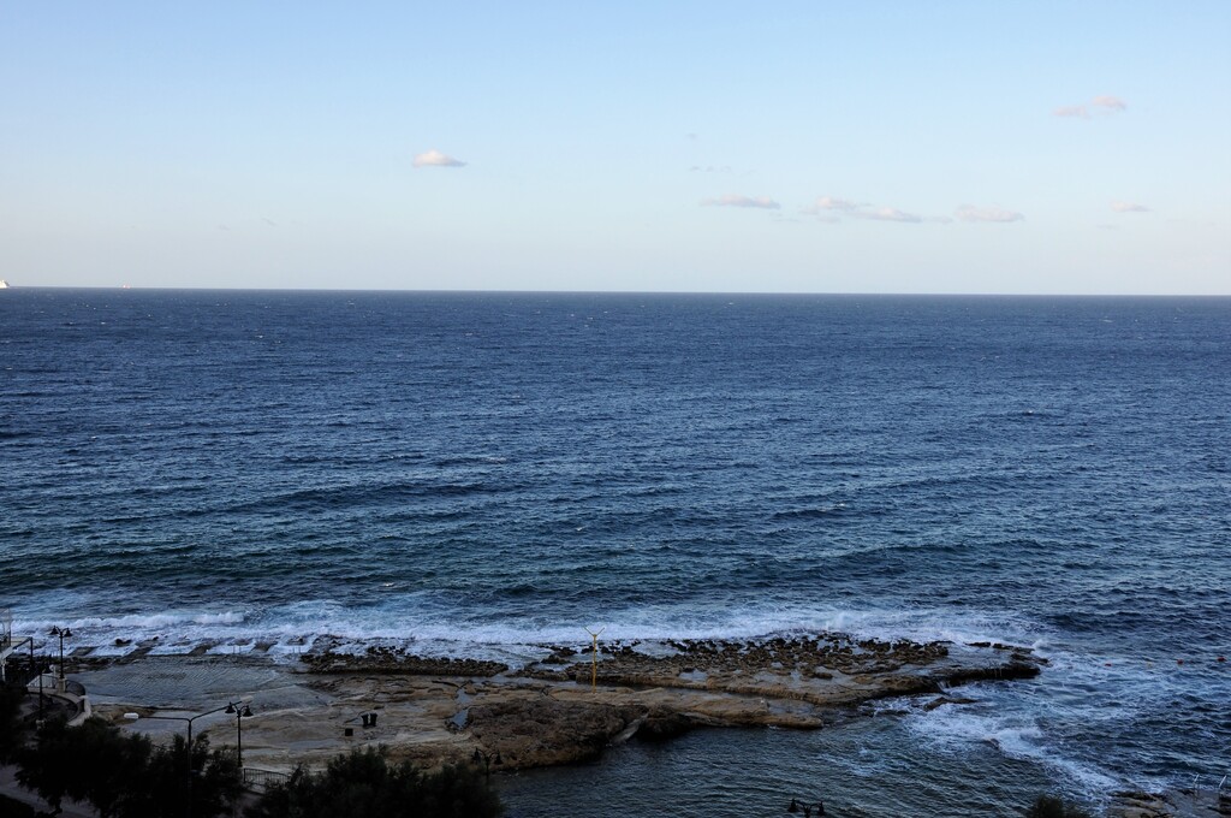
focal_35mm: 39
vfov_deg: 34.1
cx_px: 616
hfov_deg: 49.6
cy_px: 409
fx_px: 1332
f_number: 9
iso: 200
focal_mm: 26
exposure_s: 1/200
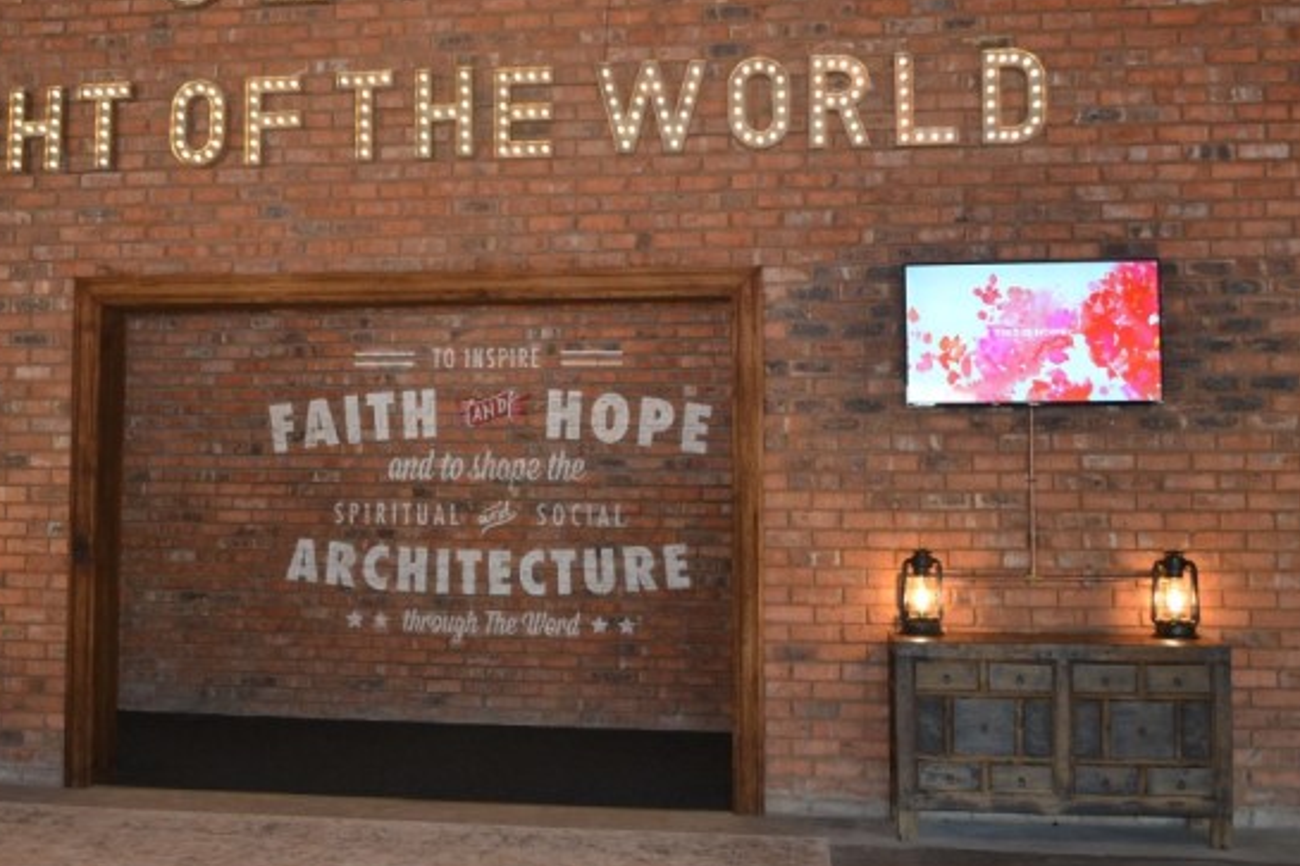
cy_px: 354
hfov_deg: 44.2
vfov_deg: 30.4
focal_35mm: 44
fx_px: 1588
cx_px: 499
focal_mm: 20
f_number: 3.8
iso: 450
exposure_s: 1/60
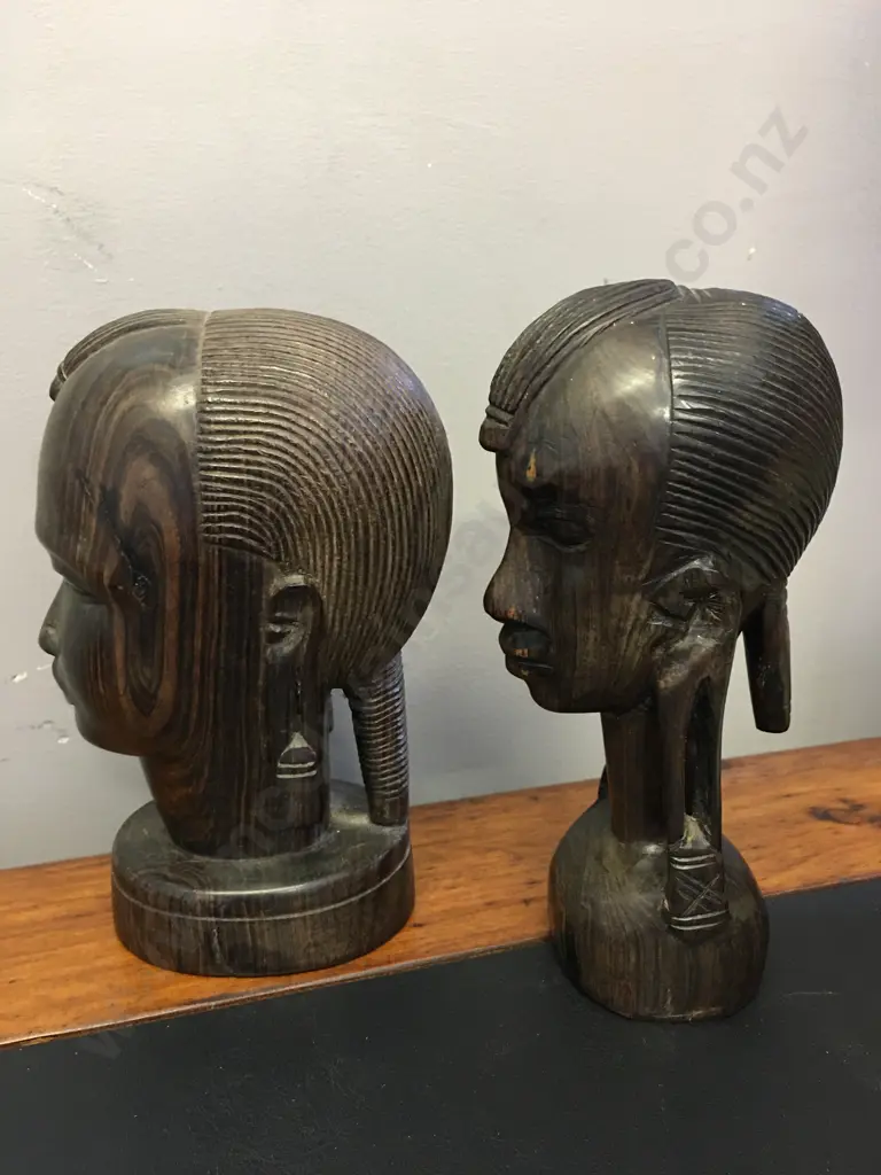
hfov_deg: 48.2
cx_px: 440
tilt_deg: -16.3
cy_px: 588
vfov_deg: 61.7
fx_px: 984
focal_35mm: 29
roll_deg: +0.6
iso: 100
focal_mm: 4.15
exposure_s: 1/17
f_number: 2.2
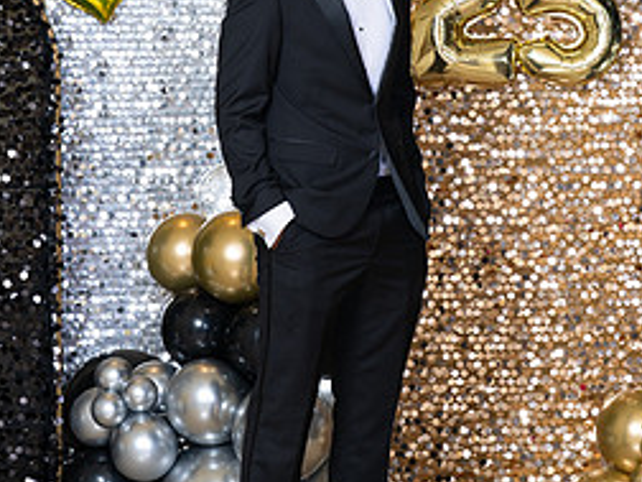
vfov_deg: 7.2
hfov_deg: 9.6
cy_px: 130
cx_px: 316
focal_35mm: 206
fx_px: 3821
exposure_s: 1/100
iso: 320
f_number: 8
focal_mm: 120
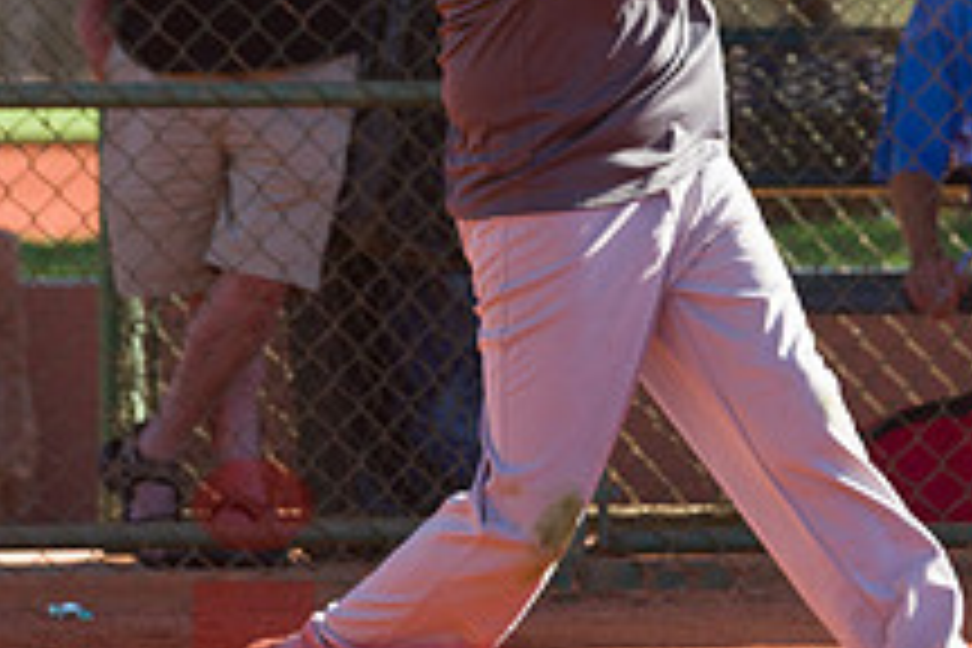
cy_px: 223
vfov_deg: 1.7
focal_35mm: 833
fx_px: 22489
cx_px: 832
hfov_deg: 2.5
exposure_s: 1/800
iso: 400
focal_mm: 310
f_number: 5.6
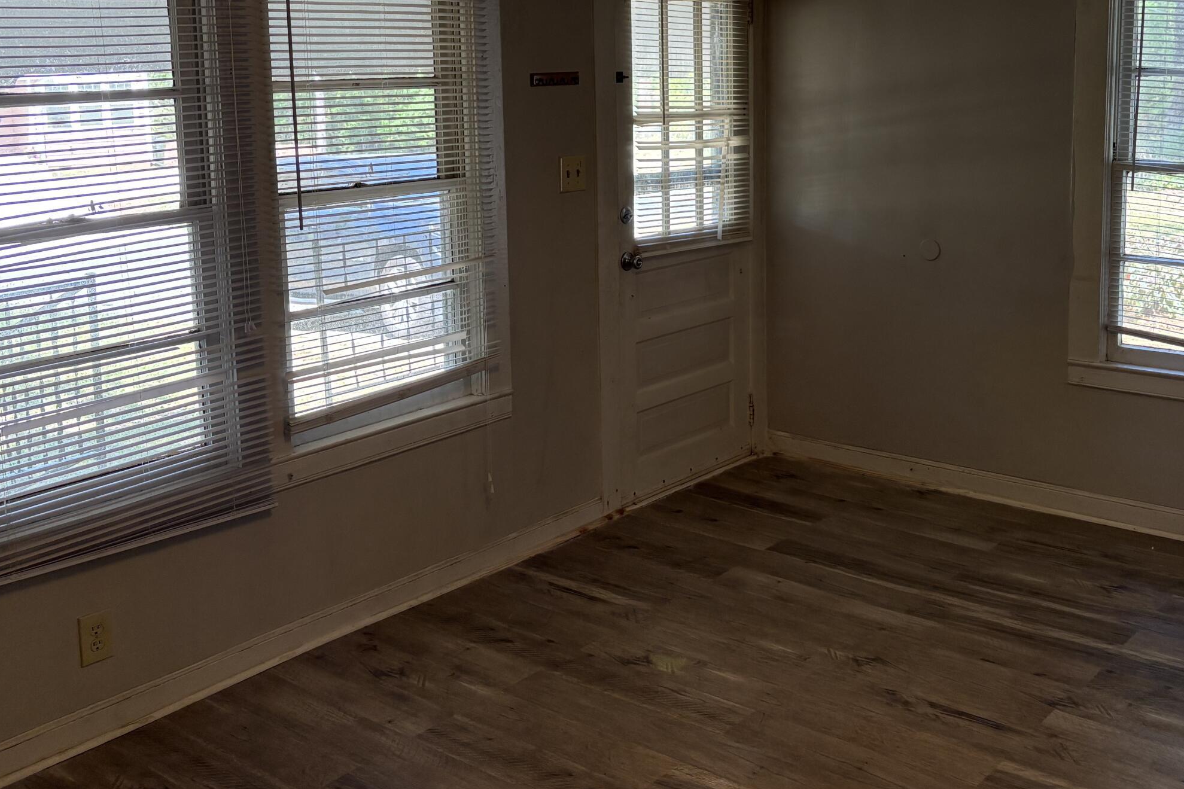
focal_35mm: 41
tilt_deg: -8.2
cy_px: 233
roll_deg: +0.8
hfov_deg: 47.1
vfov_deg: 32.2
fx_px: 1348
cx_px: 716
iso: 125
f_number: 1.6
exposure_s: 1/120
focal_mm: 5.96
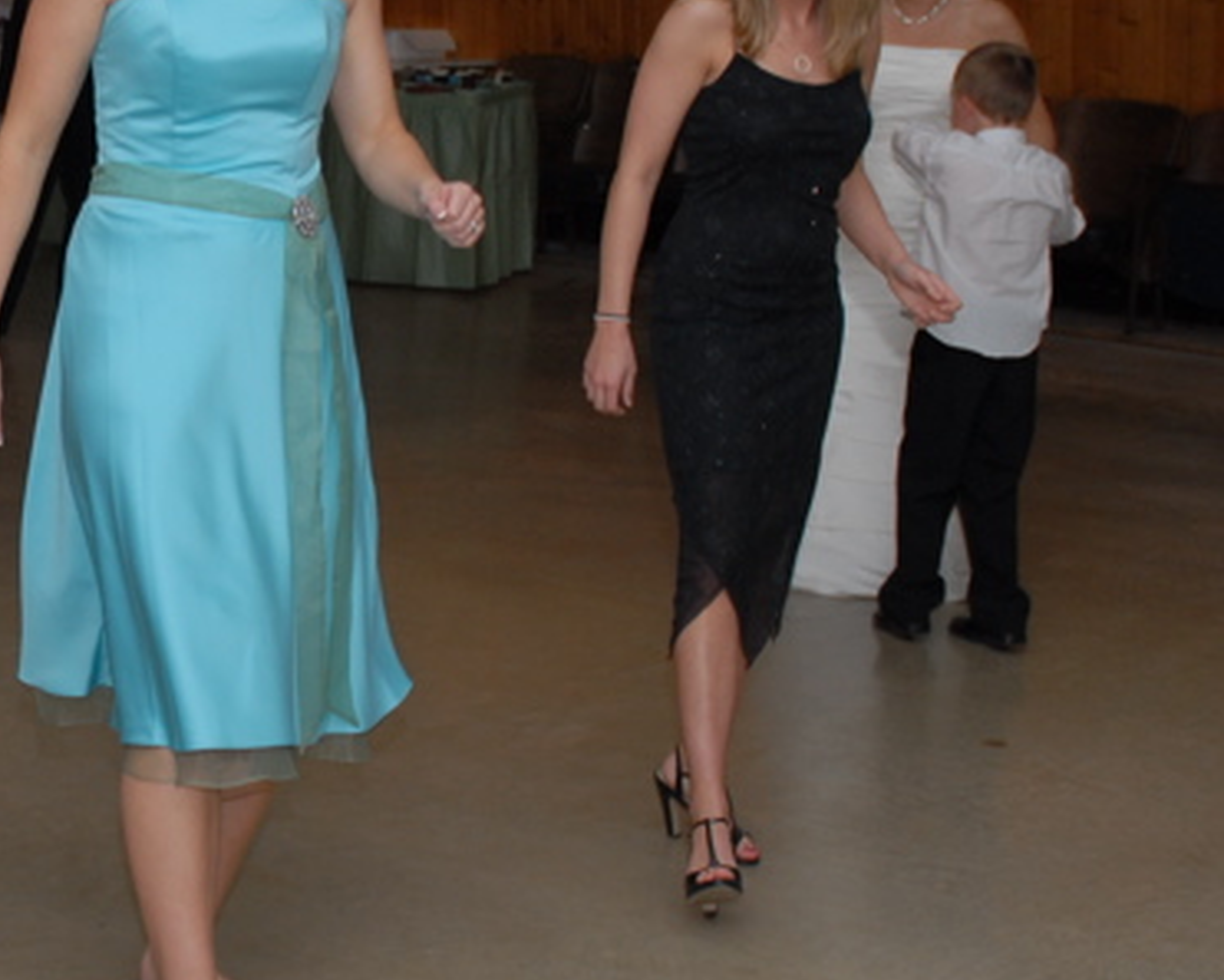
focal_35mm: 82
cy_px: 290
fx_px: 2971
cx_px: -117
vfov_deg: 18.6
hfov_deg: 22.0
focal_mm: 24
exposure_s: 1/30
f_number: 4
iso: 250
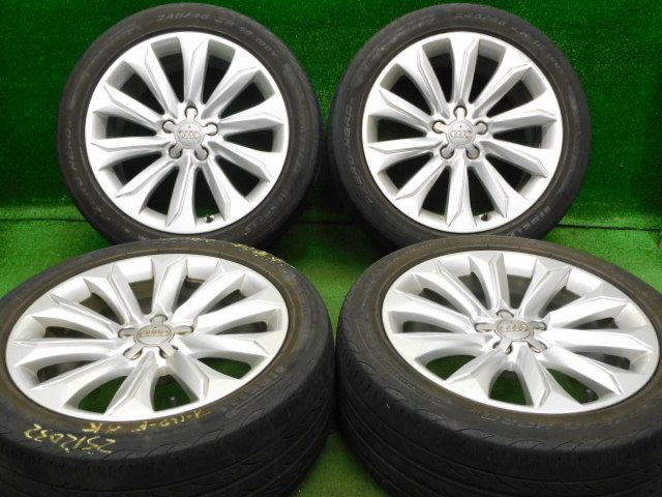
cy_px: 248
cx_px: 331
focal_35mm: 35
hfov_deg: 52.6
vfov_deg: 40.7
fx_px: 669
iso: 400
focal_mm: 6.3
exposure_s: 1/25
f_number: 3.8
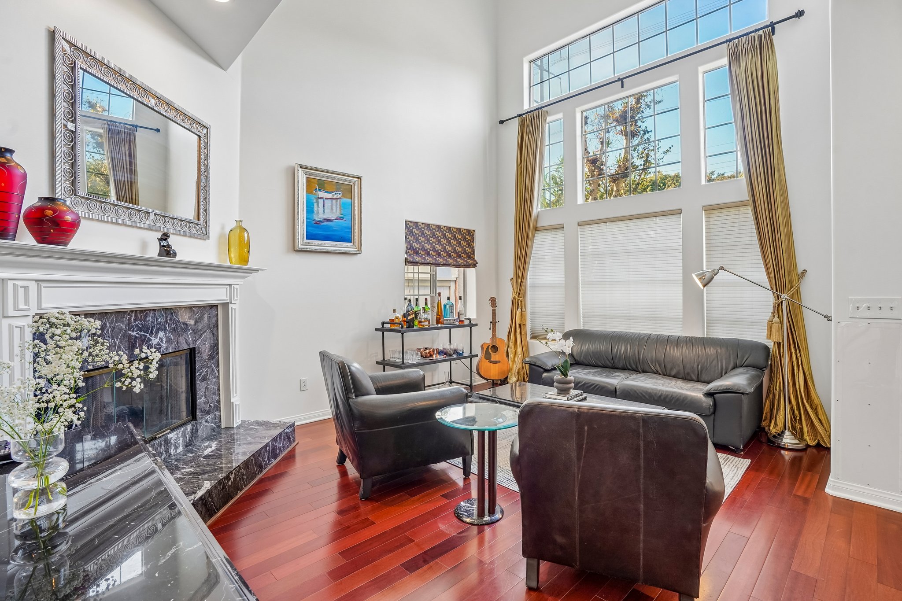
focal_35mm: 16
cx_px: 451
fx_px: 401
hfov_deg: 96.7
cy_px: 300
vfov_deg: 73.7
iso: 400
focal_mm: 16
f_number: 8
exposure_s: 1/10
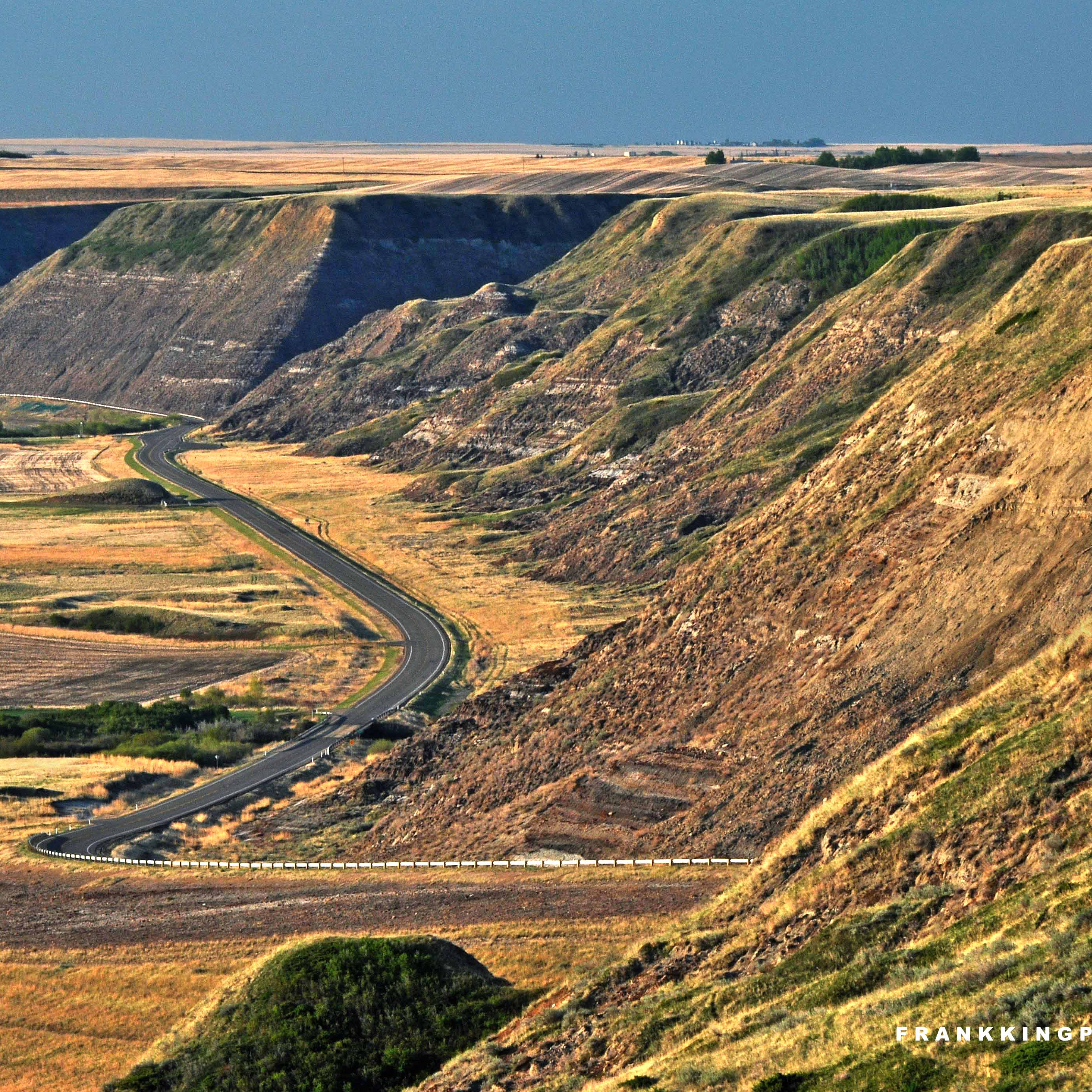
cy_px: 547
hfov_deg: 7.4
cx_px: 509
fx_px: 8387
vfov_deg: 7.4
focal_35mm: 235
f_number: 32
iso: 200
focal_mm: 122
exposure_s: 1/13
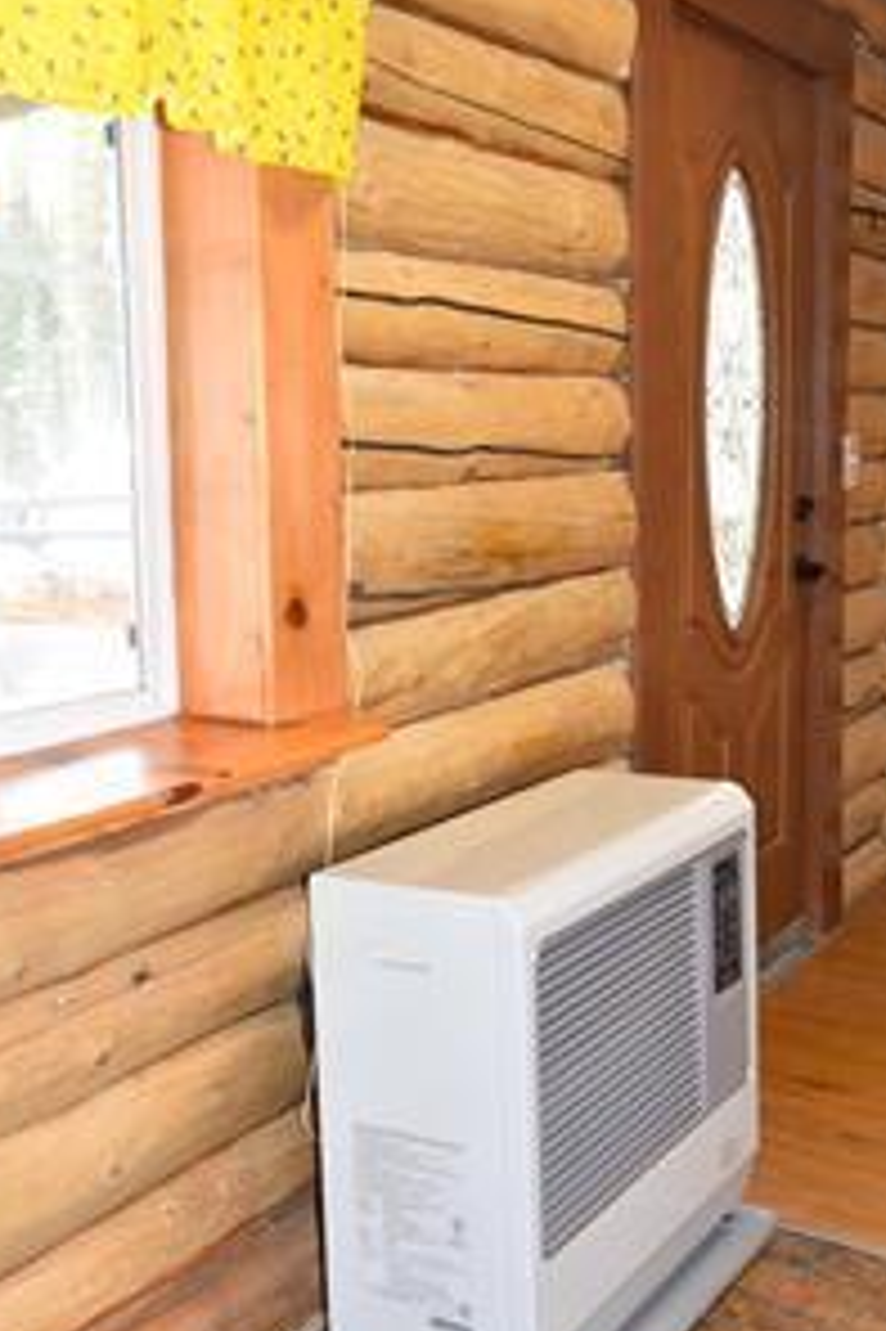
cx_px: 479
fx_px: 1700
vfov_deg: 42.8
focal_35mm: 46
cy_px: 634
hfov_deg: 29.2
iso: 800
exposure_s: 1/100
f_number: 5
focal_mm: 34
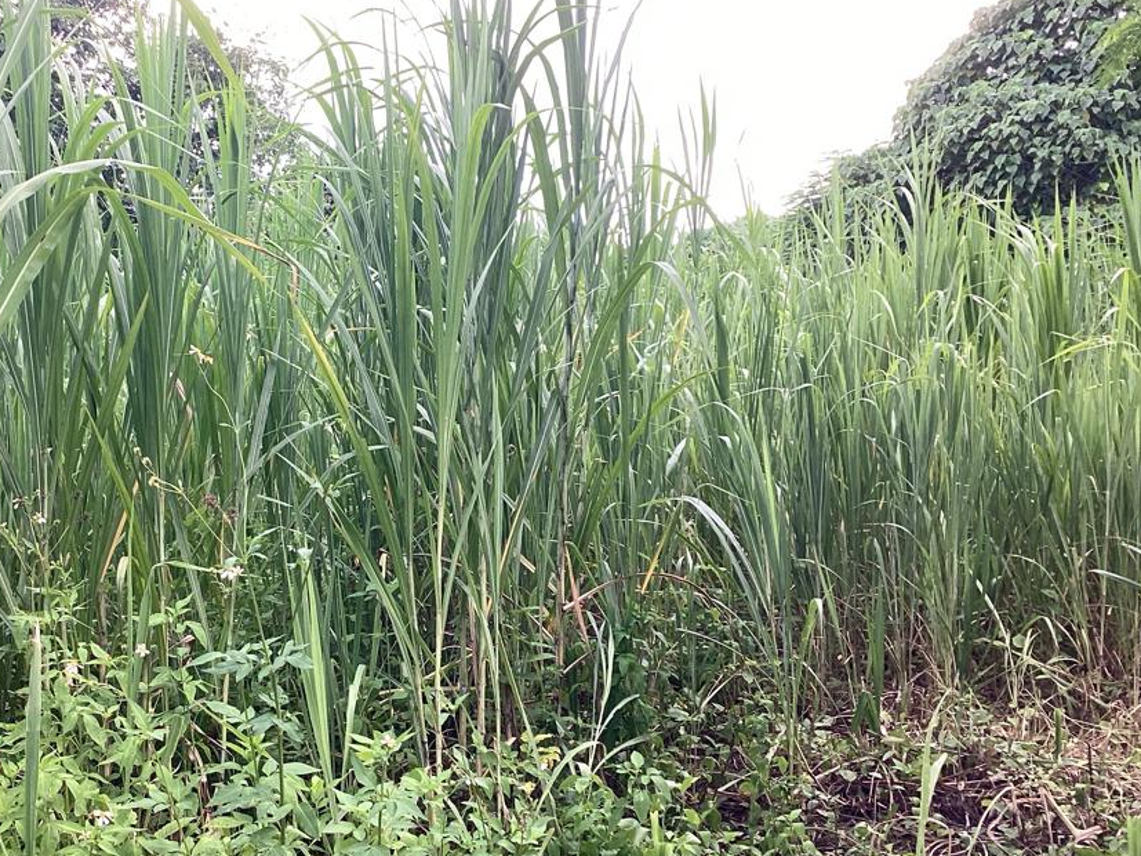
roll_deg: +1.5
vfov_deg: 33.6
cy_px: 463
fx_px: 1417
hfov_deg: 43.2
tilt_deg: -4.0
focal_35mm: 43
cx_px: 373
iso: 25
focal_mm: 3.3
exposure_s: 1/105
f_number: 2.4
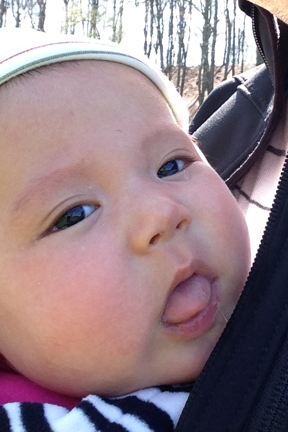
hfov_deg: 23.9
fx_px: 672
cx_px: 216
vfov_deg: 34.8
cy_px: 104
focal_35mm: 56
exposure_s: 1/168
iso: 32
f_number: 2.4
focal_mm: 2.18
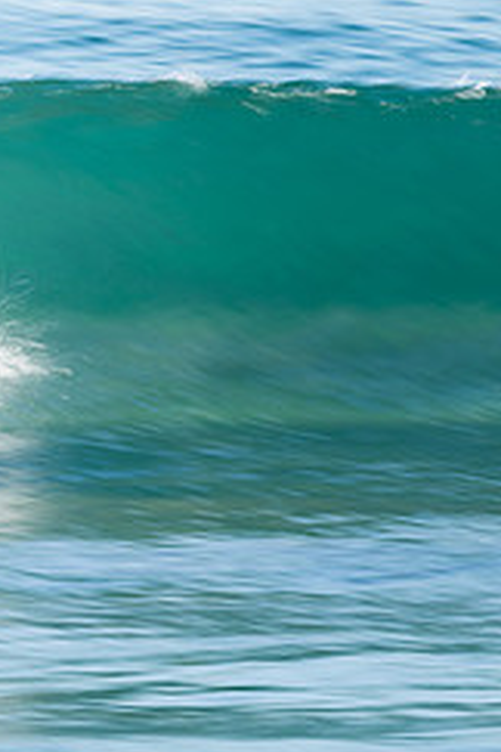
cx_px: -360
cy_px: 285
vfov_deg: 1.4
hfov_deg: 1.0
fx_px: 29786
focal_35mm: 1427
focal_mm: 500
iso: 31
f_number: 22
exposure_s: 1/20
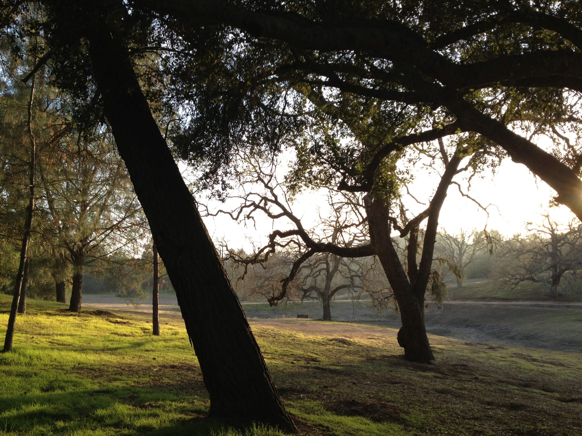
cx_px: 284
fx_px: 639
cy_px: 230
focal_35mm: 38
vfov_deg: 37.7
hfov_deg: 49.0
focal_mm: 4.28
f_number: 2.4
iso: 50
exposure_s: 1/221
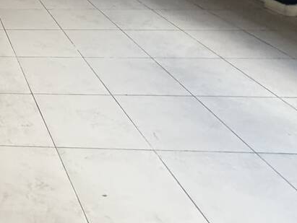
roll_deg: +0.1
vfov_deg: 22.7
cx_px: -104
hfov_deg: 29.7
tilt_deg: -2.3
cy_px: -132
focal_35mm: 49
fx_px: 421
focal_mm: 2.22
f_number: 2.2
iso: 320
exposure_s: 1/86
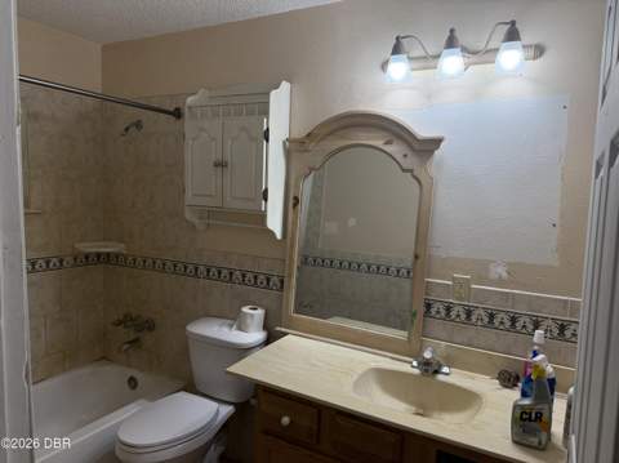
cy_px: 232
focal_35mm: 24
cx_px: 310
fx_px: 429
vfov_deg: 56.7
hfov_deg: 71.7
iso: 200
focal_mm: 6.76
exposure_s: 1/193
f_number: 1.78
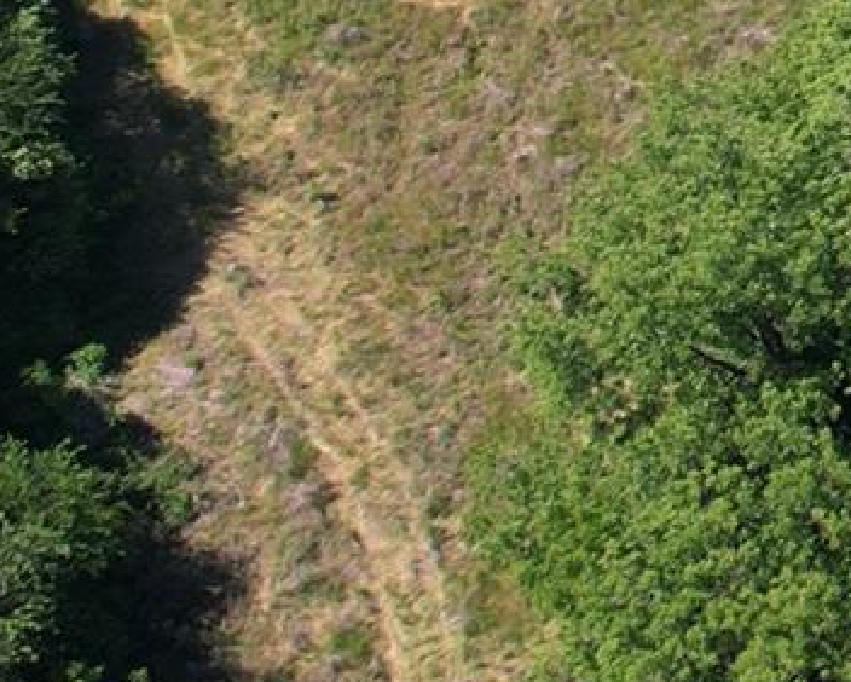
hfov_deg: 13.2
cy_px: -690
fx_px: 3024
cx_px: 1849
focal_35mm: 120
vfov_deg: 11.5
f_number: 2.8
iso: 100
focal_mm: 8.38
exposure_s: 1/1000
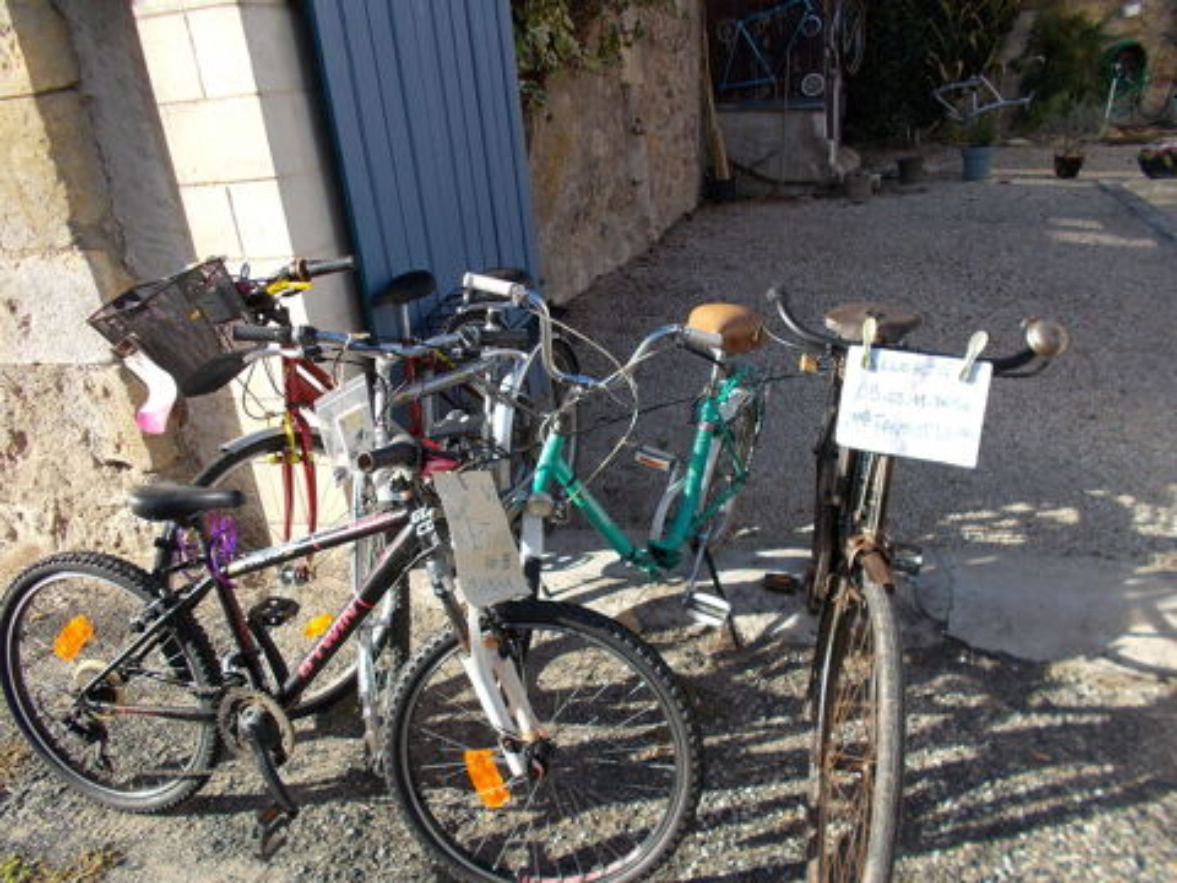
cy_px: 442
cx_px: 588
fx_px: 884
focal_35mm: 26
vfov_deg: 53.1
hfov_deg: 67.3
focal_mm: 4.6
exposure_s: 1/400
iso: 80
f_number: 3.2
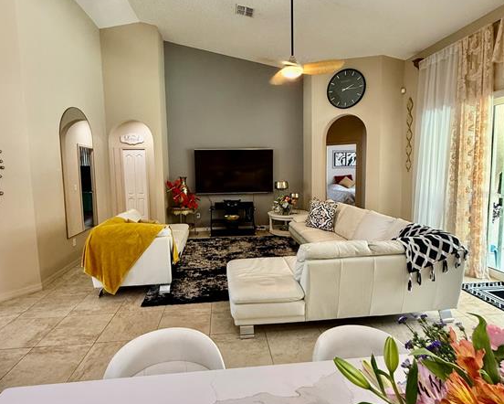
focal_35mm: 19
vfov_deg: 70.9
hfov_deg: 83.2
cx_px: 246
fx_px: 284
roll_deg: +1.0
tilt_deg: -4.0
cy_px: 194
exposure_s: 1/60
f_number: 2.2
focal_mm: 2.22
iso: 400
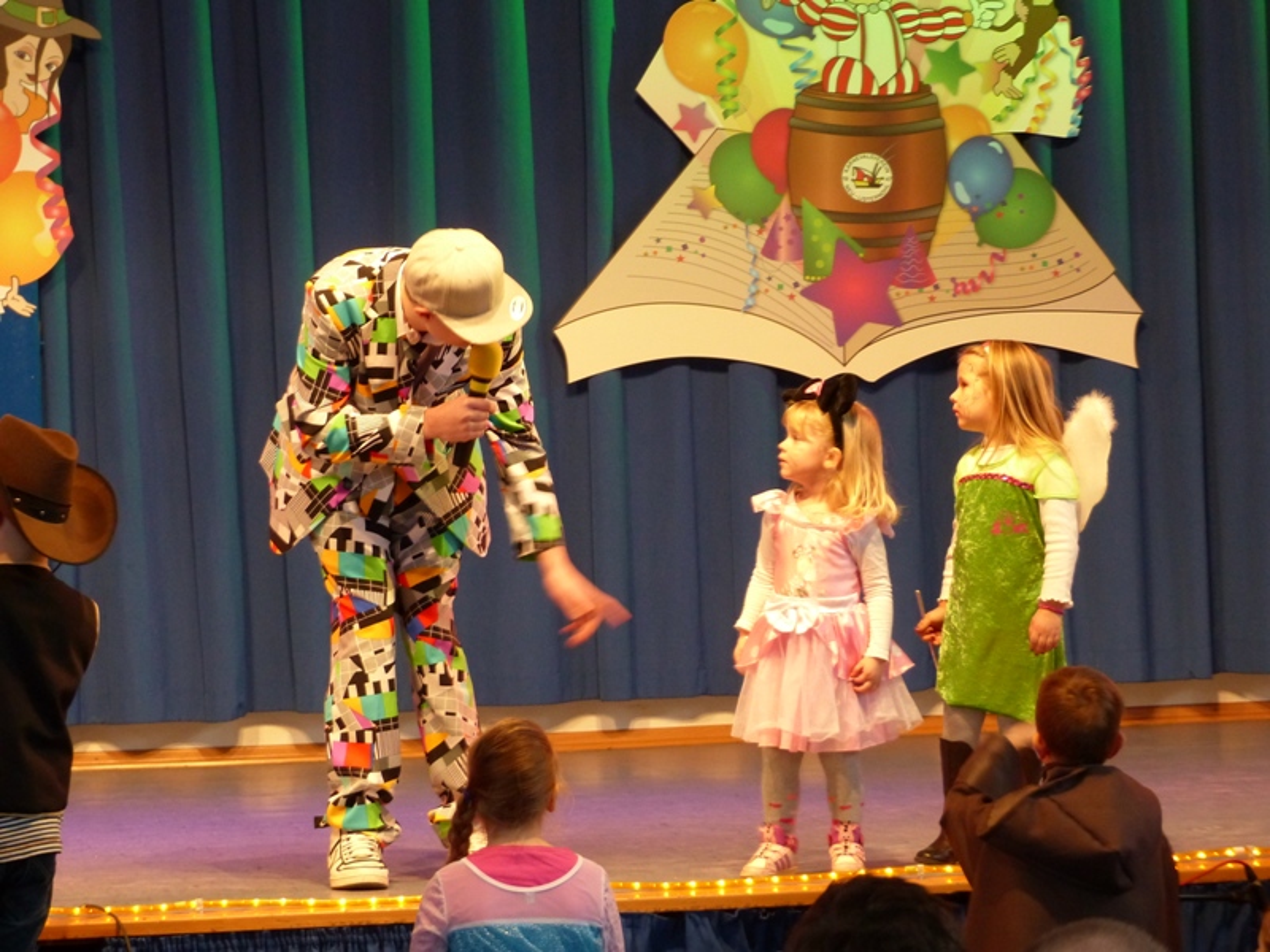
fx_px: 4880
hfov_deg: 14.8
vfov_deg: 11.1
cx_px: 635
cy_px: 476
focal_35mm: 133
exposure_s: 1/40
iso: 400
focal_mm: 23.9
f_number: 2.8
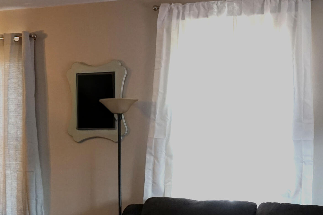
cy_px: 200
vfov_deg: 16.8
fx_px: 718
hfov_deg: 25.3
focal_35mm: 80
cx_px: 181
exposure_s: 1/160
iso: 1250
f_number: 4
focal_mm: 31
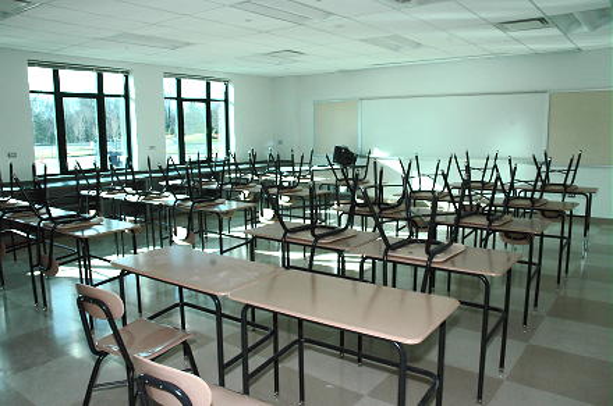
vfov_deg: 47.8
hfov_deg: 67.5
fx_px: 459
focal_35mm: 27
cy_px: 203
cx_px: 306
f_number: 7.1
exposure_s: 1/200
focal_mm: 18
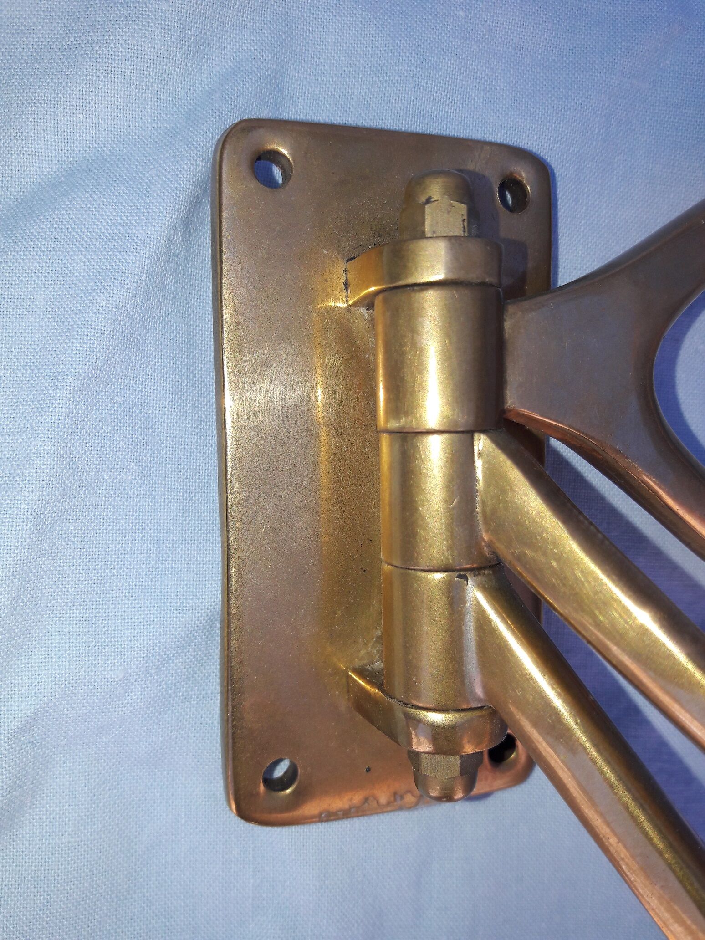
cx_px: 352
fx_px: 760
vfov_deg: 63.4
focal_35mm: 28
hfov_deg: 49.7
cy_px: 470
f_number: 1.9
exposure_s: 1/698
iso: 40
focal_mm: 3.7
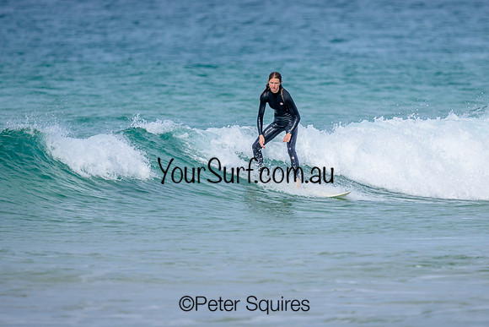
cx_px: 268
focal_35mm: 1101
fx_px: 14953
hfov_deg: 1.9
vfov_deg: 1.3
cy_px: 170
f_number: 6.3
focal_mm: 800
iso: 200
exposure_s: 1/2000
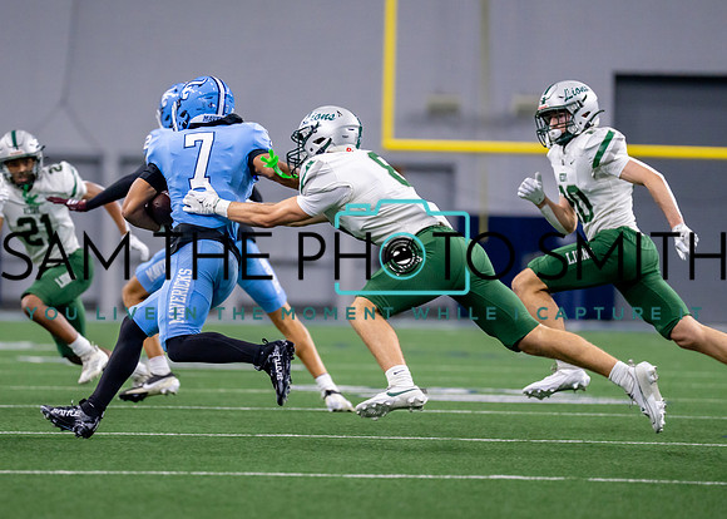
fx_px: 5637
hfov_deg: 7.4
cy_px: 265
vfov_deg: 5.3
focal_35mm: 273
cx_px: 263
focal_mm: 200
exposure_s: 1/1000
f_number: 2.8
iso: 2000
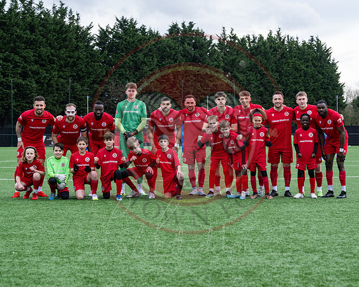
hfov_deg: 22.4
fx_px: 908
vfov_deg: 18.0
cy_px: 140
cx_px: 204
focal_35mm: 85
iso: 250
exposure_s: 1/250
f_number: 5
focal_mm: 72
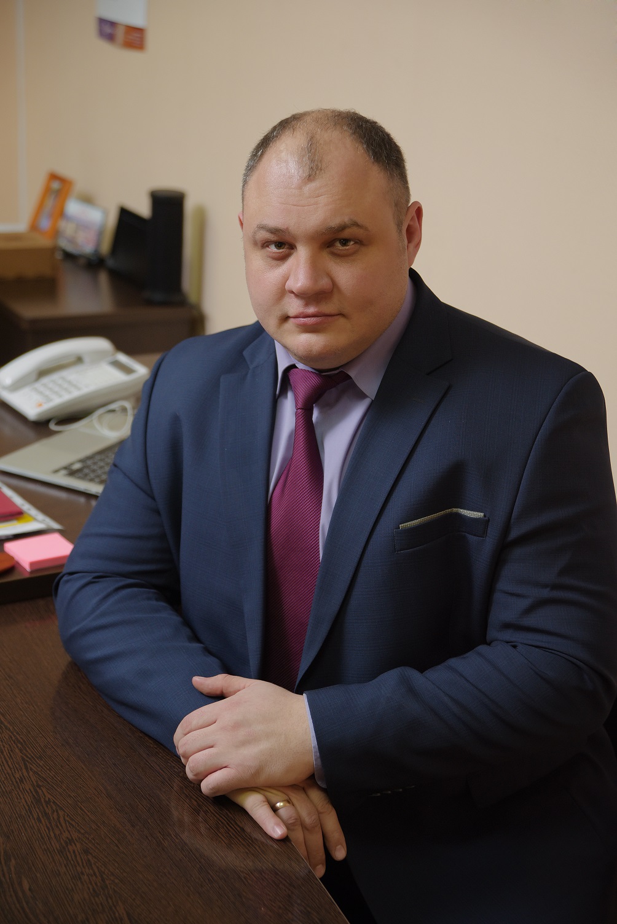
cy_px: 462
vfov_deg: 33.4
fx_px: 1541
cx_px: 308
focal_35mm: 60
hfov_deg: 22.6
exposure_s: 1/160
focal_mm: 60
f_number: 4
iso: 500
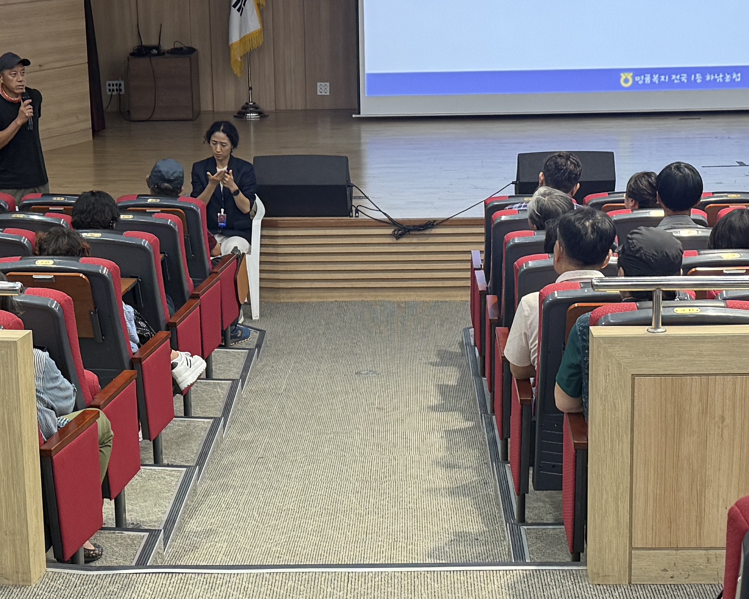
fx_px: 1817
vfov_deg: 18.7
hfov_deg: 23.3
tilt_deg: -13.6
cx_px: 350
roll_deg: +0.8
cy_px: 311
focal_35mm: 82
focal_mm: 6.76
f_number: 1.78
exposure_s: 1/60
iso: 125
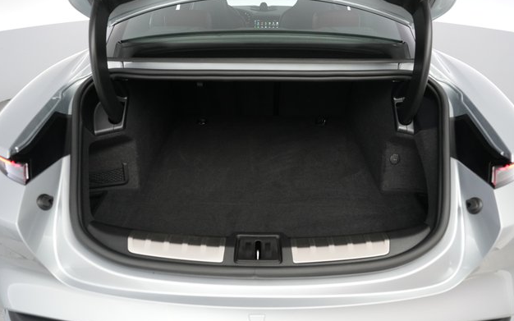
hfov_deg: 72.6
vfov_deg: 49.2
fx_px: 350
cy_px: 152
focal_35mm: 25
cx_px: 259
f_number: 2.8
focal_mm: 24
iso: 4000
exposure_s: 1/160
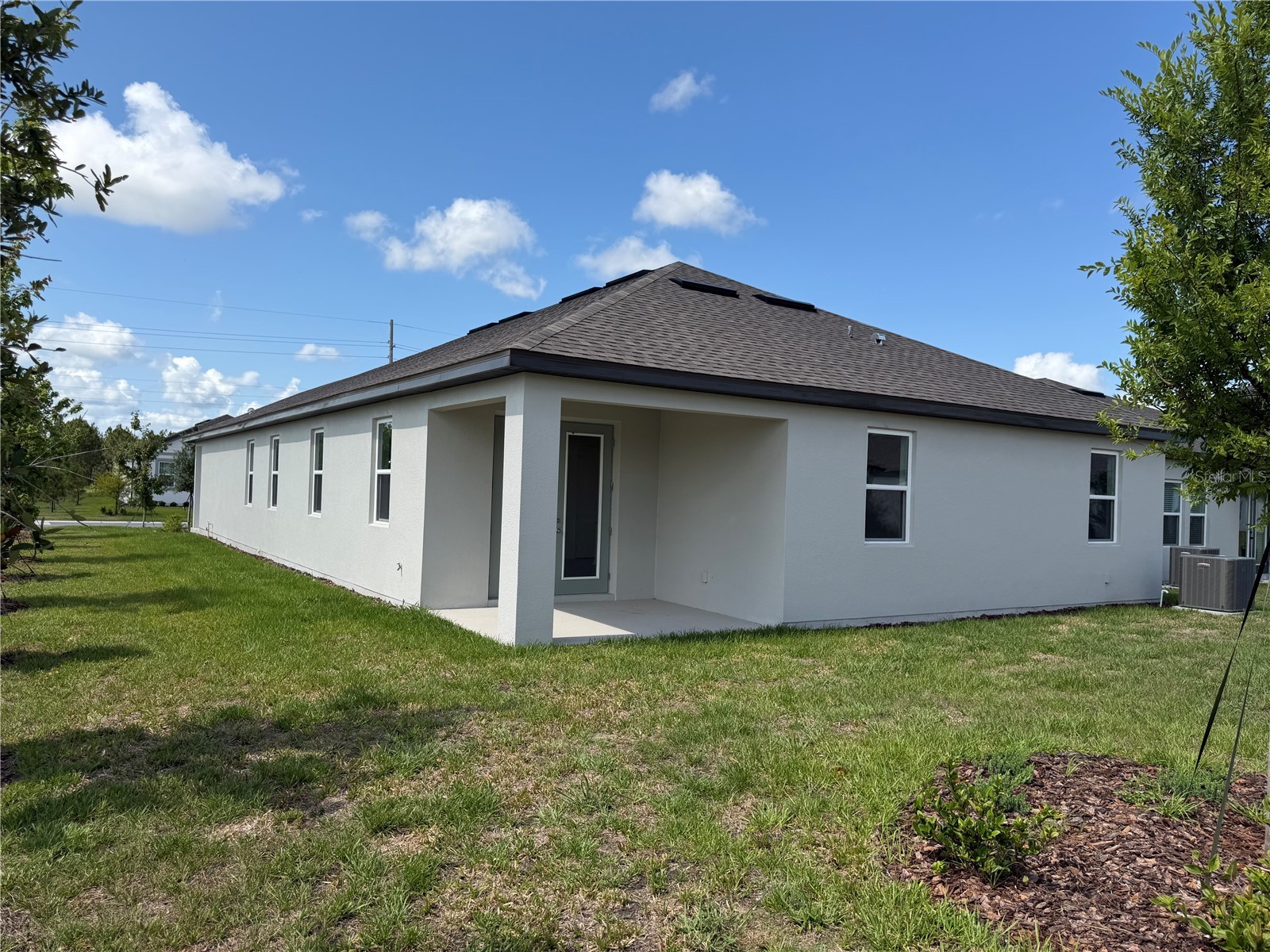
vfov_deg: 56.8
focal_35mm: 24
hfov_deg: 71.6
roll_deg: -1.5
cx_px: 635
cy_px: 476
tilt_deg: +0.1
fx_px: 881
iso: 80
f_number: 1.78
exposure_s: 1/4167
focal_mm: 6.76
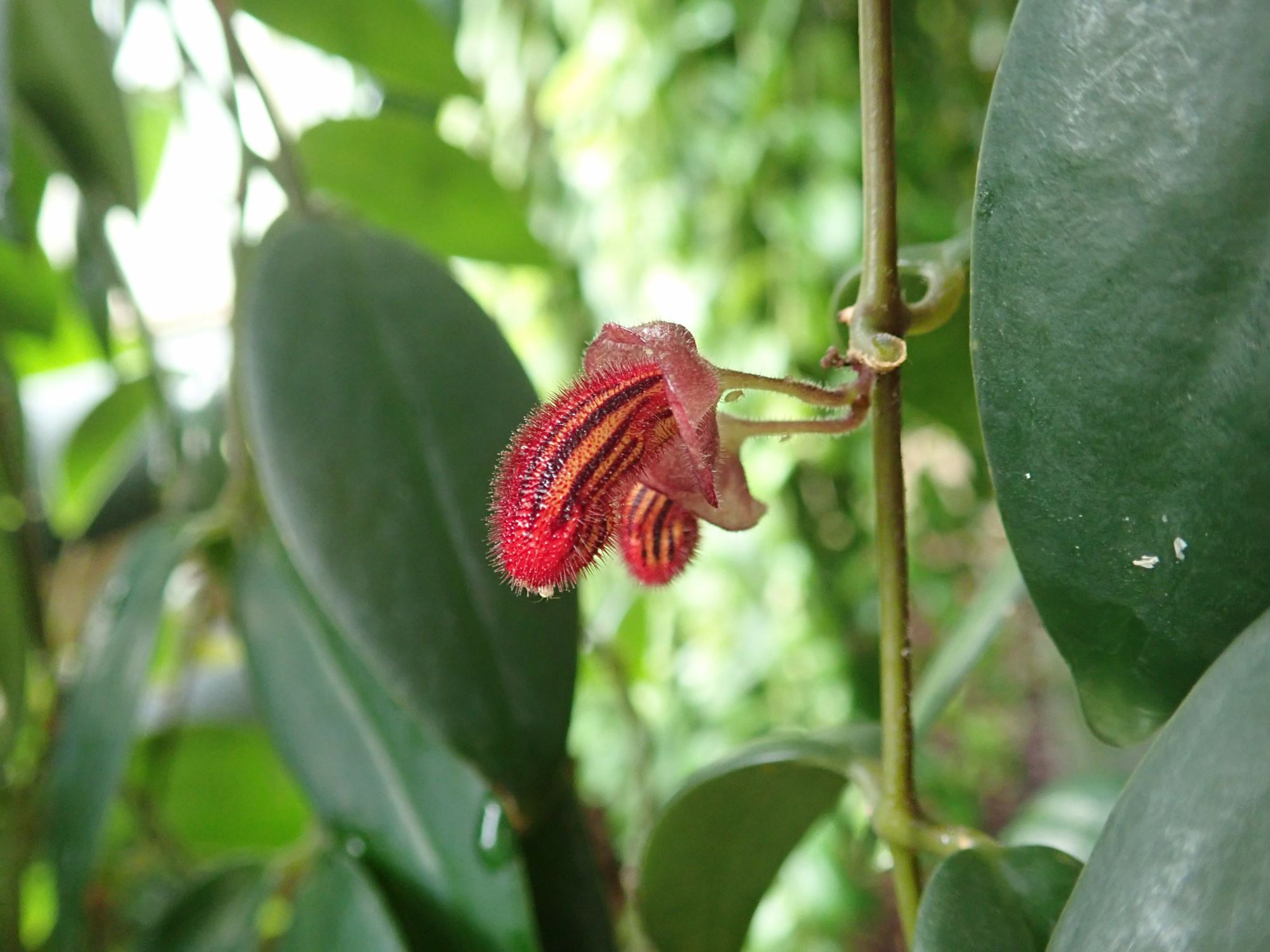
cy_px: 476
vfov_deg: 46.8
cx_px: 635
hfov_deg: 60.0
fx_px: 1101
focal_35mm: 30
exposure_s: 1/125
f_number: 2.3
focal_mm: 5.5
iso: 640
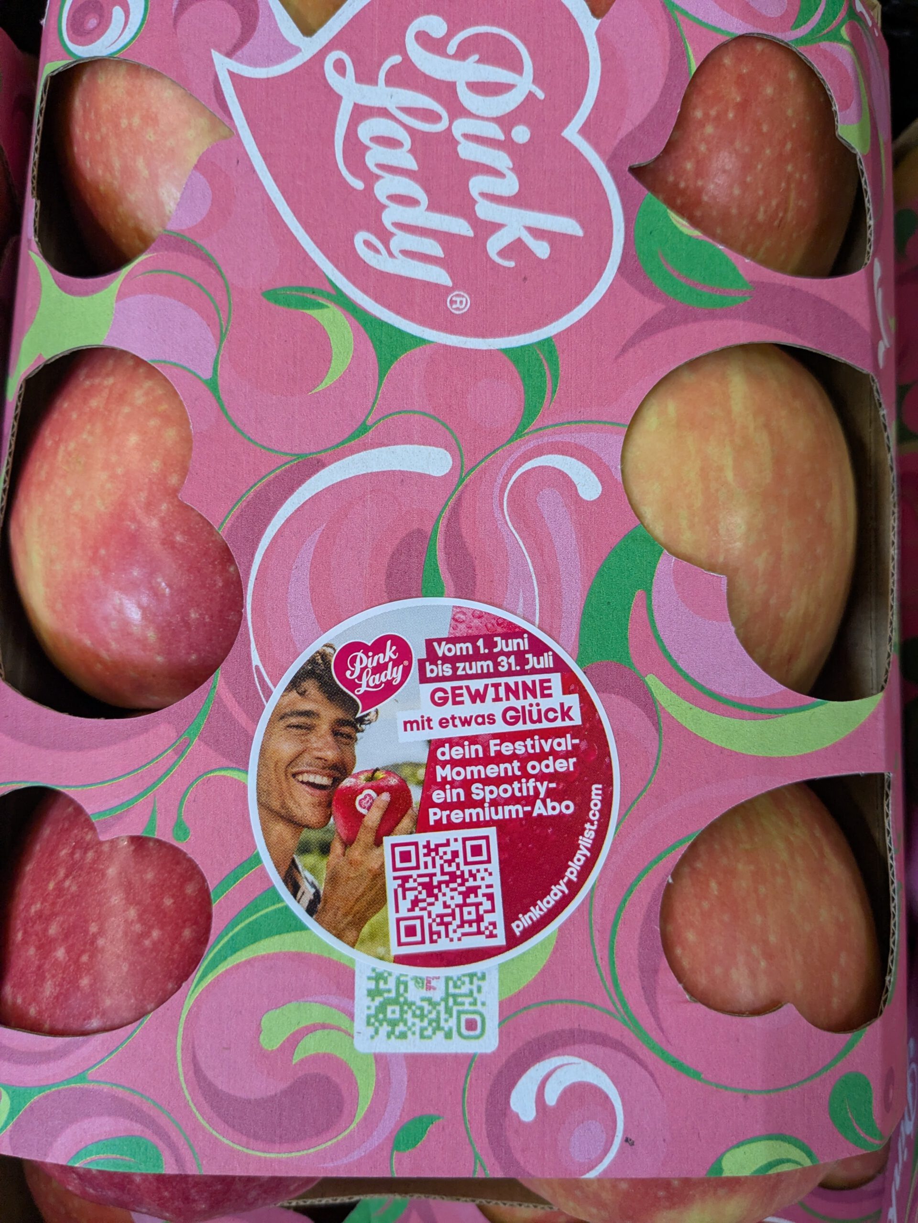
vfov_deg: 65.3
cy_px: 612
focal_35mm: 27
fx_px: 955
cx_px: 459
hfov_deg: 51.4
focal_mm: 4.38
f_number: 1.73
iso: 151
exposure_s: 1/99.9
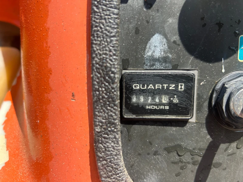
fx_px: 183
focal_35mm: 26
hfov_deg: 67.3
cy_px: 91
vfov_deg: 53.1
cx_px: 122
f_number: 1.5
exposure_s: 1/1575
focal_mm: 5.7
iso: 50
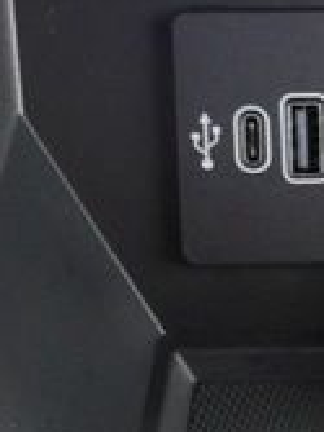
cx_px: 788
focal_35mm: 142
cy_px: 173
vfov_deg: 13.9
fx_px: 1774
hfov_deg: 9.3
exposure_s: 1/60
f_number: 3.5
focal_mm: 16
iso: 2000
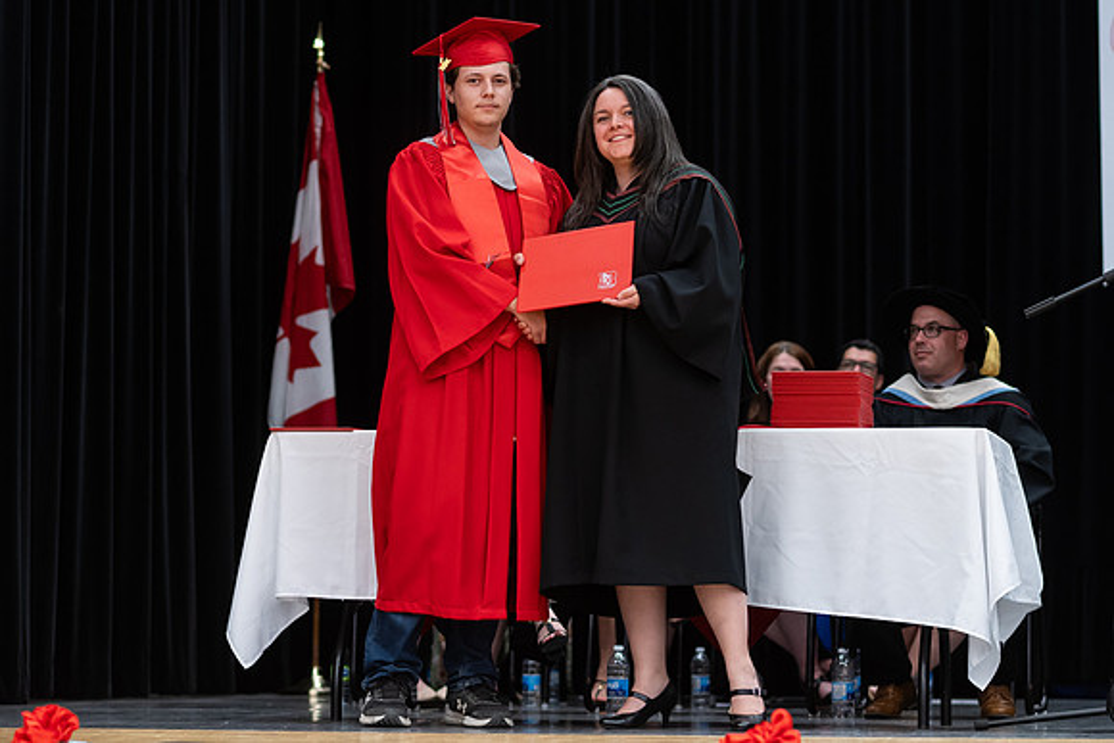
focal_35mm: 117
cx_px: 557
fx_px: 3613
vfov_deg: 11.7
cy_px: 356
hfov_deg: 17.5
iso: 1000
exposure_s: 1/200
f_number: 2.8
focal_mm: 85
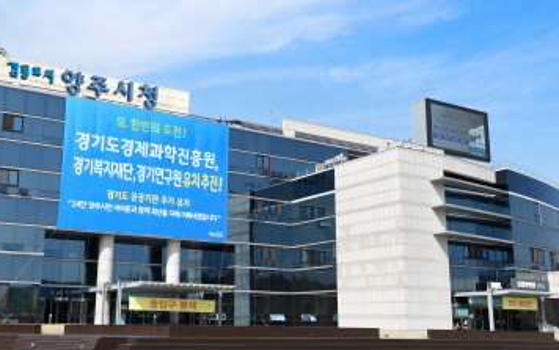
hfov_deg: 44.2
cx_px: 234
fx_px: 686
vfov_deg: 28.6
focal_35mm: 45
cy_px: 172
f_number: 16
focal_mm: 35
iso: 800
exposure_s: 1/640
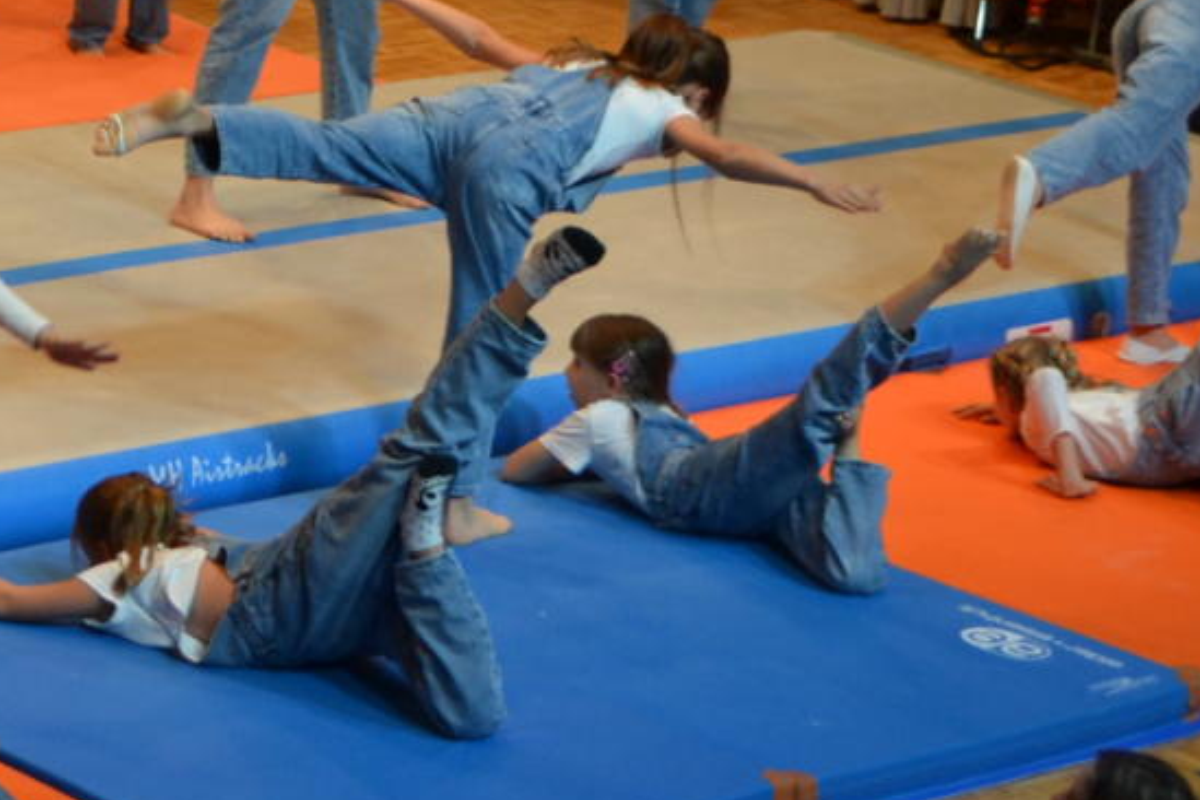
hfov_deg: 12.0
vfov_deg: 8.0
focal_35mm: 168
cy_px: -423
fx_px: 5600
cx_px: -105
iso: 400
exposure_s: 1/100
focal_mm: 30
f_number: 5
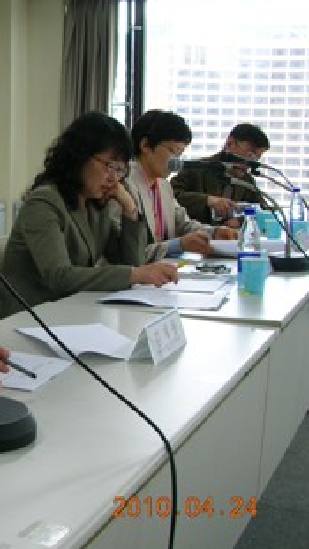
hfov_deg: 20.2
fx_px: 801
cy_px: 272
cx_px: -83
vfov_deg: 37.8
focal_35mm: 55
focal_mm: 5.8
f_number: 3
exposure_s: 1/28.1
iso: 50
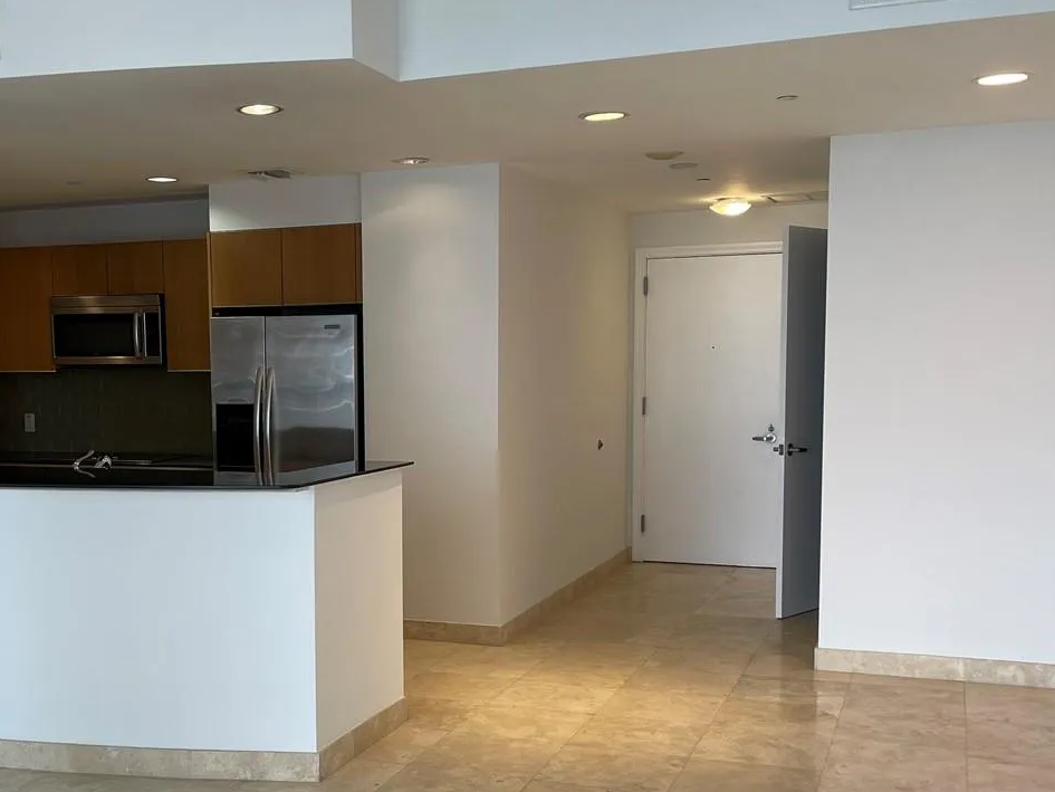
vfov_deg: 32.7
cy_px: 495
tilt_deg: -6.6
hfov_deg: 42.4
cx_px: 355
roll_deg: +1.1
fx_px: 1341
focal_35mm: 44
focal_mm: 5.1
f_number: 1.6
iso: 64
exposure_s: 1/120
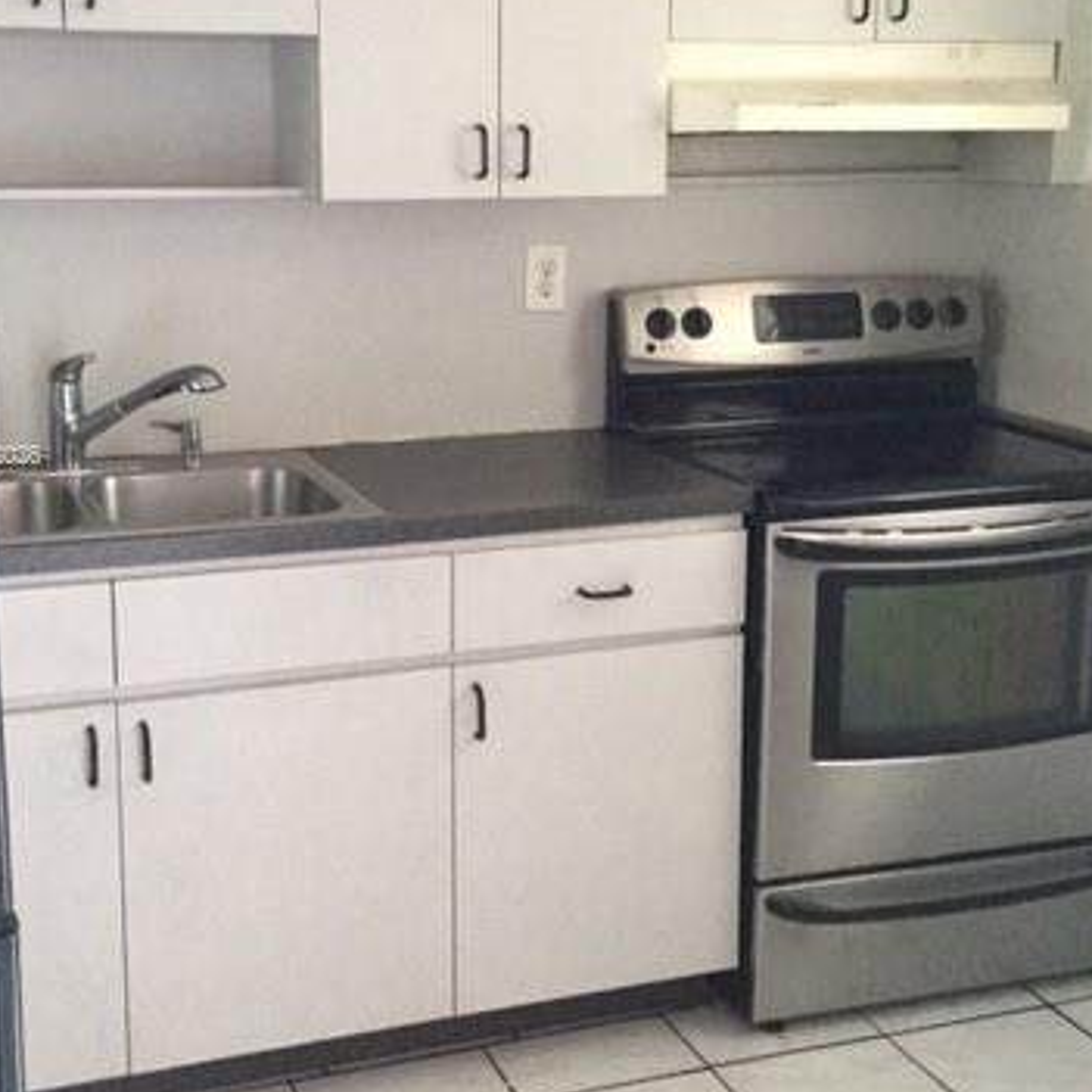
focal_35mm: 50
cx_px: 479
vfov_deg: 34.0
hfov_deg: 34.0
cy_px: 457
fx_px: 1785
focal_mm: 3.3
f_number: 2.4
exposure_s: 1/30
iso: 200
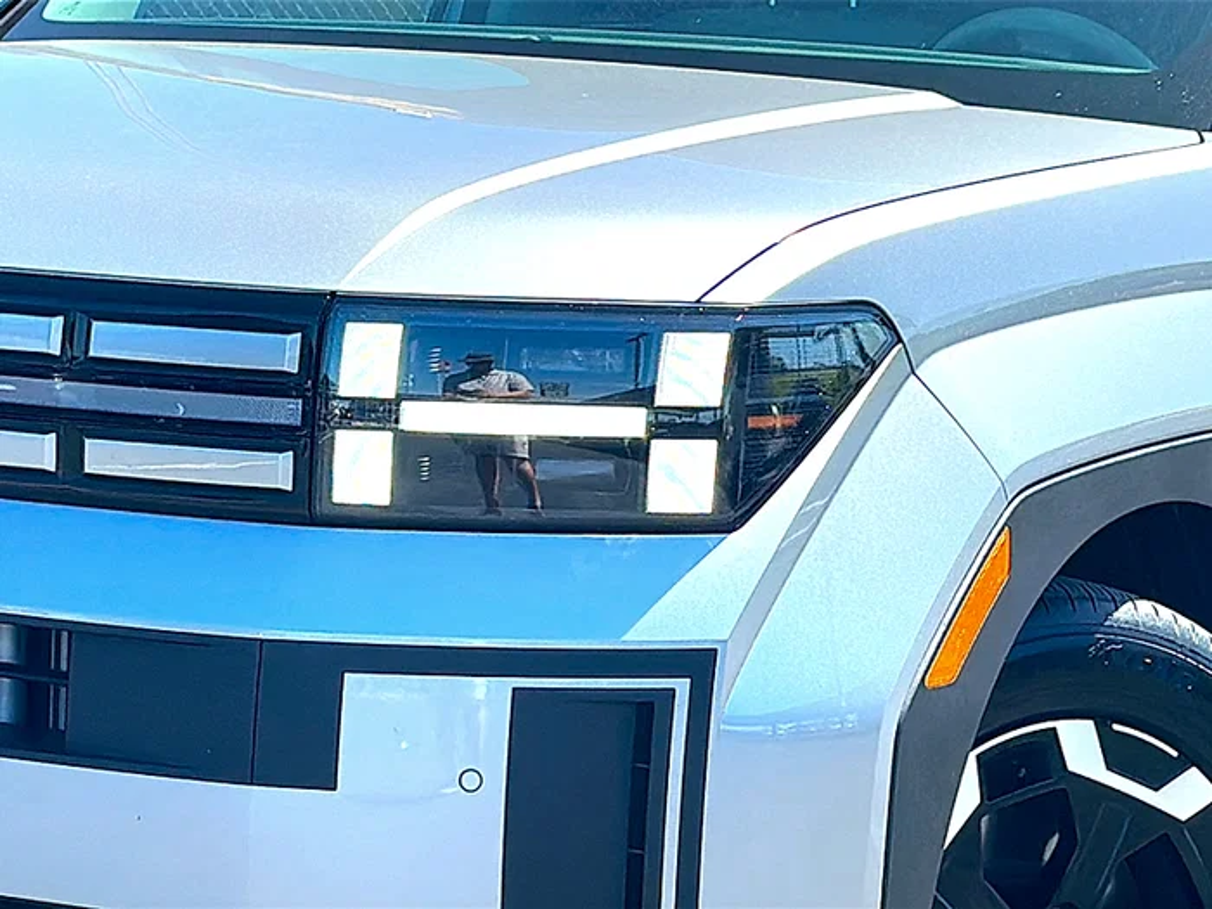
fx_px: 3501
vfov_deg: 14.8
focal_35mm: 100
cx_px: 606
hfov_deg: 19.6
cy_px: 454
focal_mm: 6.86
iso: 64
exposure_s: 1/2674
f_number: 1.78
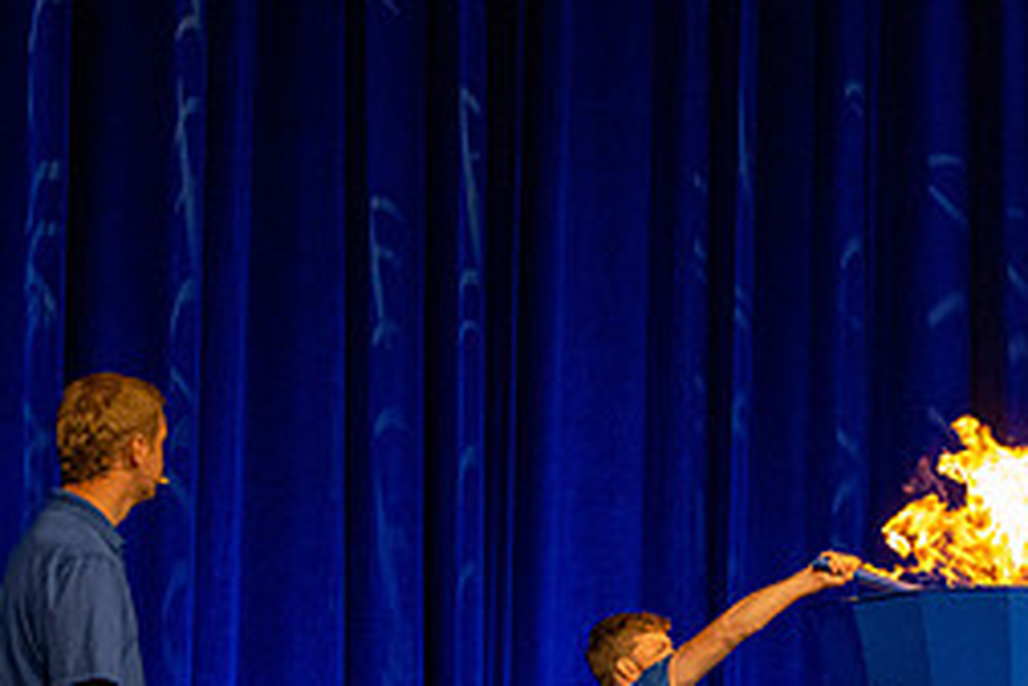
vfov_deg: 5.5
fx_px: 7057
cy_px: 815
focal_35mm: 247
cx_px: 1261
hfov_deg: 8.2
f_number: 4.5
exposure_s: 1/320
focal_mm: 91
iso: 2500
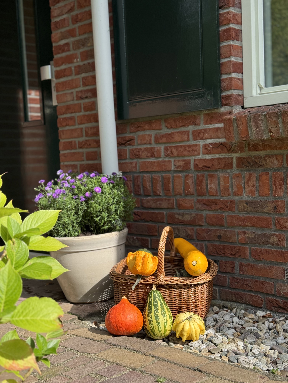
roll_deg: +2.1
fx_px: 532
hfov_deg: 30.3
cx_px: 144
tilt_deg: -3.4
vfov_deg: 39.7
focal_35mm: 48
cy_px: 192
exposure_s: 1/2611
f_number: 1.78
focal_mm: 6.76
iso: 64
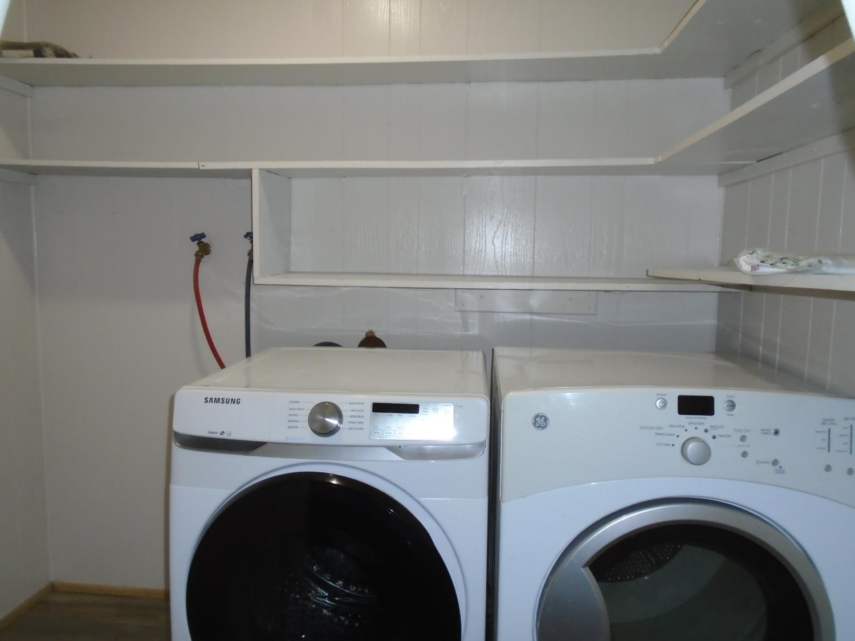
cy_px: 320
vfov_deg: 53.1
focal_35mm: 26
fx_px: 642
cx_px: 428
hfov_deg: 67.3
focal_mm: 4.6
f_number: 3.2
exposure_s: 1/30
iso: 200
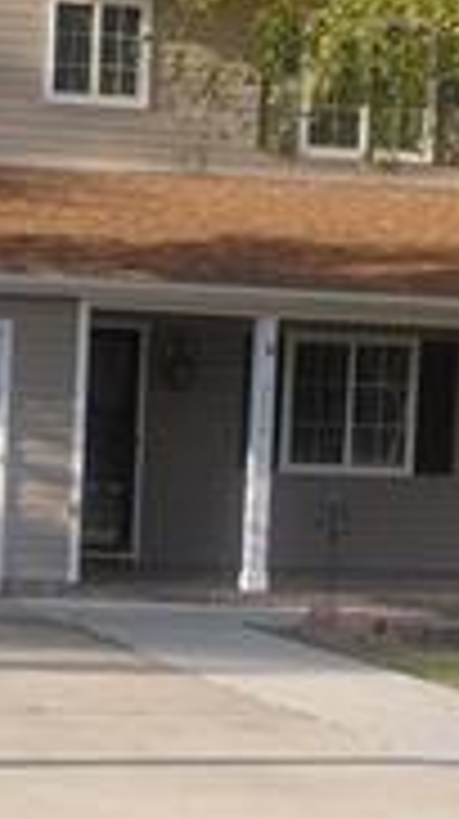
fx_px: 2495
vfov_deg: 18.6
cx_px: 27
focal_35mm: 115
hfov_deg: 10.4
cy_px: 536
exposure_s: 1/1097
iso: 50
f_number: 1.8
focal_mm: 4.69
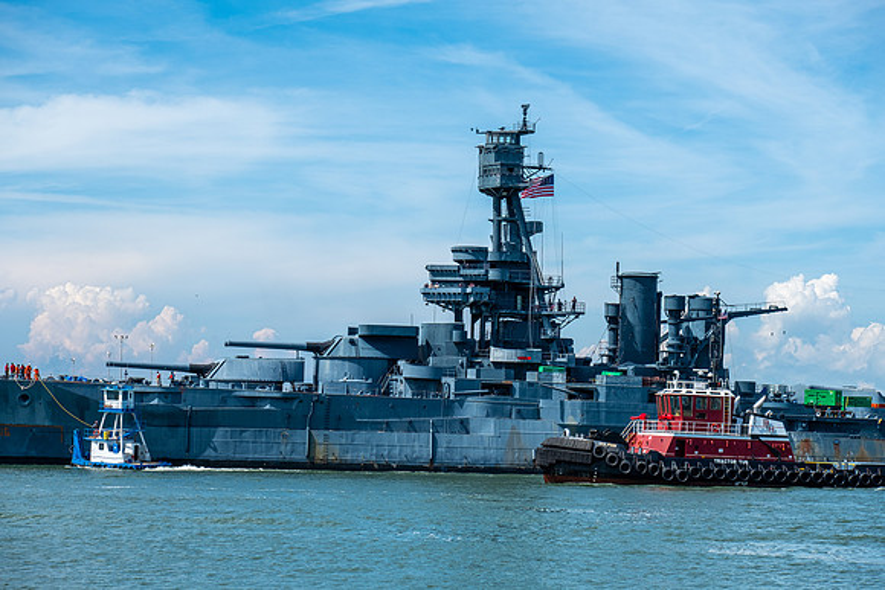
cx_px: 442
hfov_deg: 24.5
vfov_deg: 16.5
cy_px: 295
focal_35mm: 83
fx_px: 2041
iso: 200
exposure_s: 1/950
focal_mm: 55
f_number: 5.6
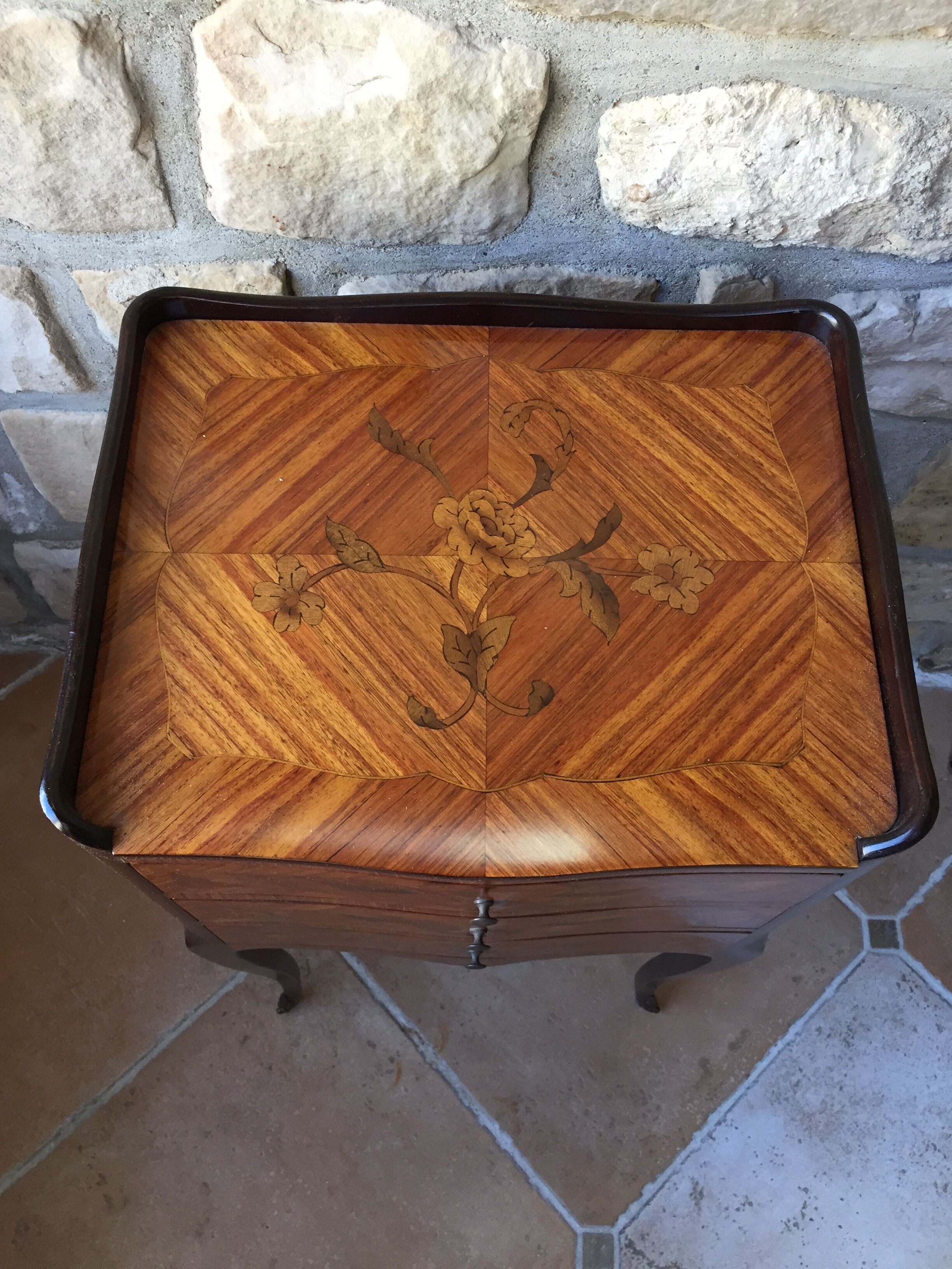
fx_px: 1063
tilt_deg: -67.1
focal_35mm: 29
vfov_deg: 61.7
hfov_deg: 48.2
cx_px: 476
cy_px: 634
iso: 40
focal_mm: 4.15
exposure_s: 1/30
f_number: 2.2
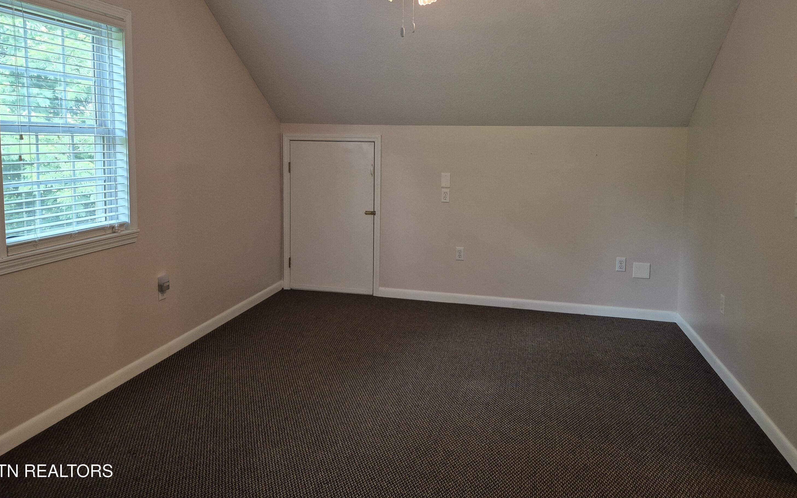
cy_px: 193
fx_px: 543
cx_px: 392
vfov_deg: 48.9
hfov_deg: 72.5
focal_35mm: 25
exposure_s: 1/120
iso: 500
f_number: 1.8
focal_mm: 5.4
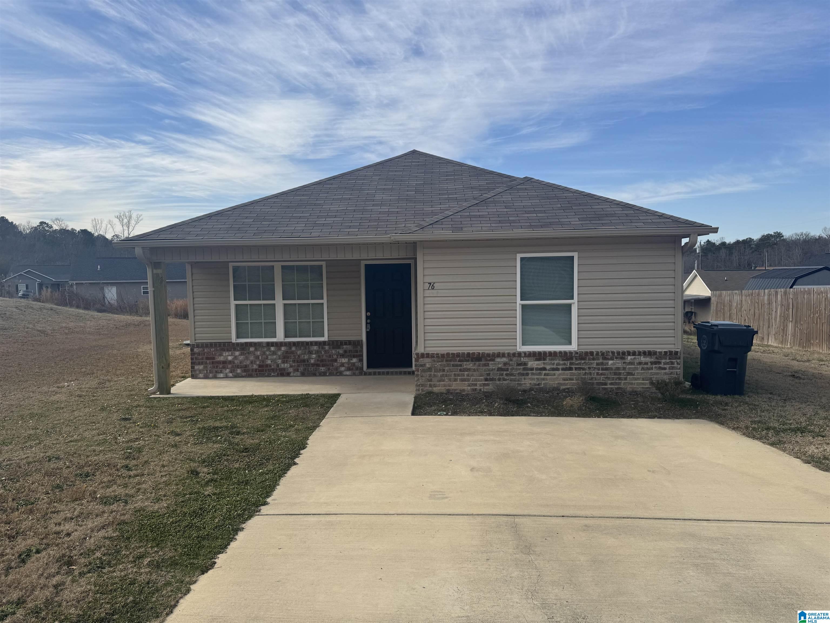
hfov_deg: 71.6
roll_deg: +0.8
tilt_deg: -3.8
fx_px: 575
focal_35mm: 24
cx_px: 415
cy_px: 312
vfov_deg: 56.8
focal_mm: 6.76
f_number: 1.78
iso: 80
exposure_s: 1/4950
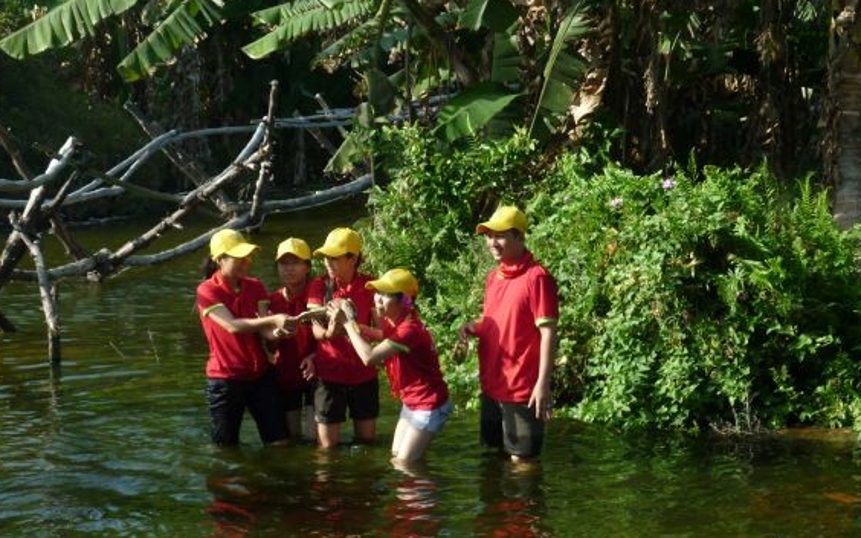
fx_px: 1947
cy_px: 312
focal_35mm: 83
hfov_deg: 24.9
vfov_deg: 15.7
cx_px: 467
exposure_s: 1/320
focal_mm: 11.4
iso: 80
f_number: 3.9
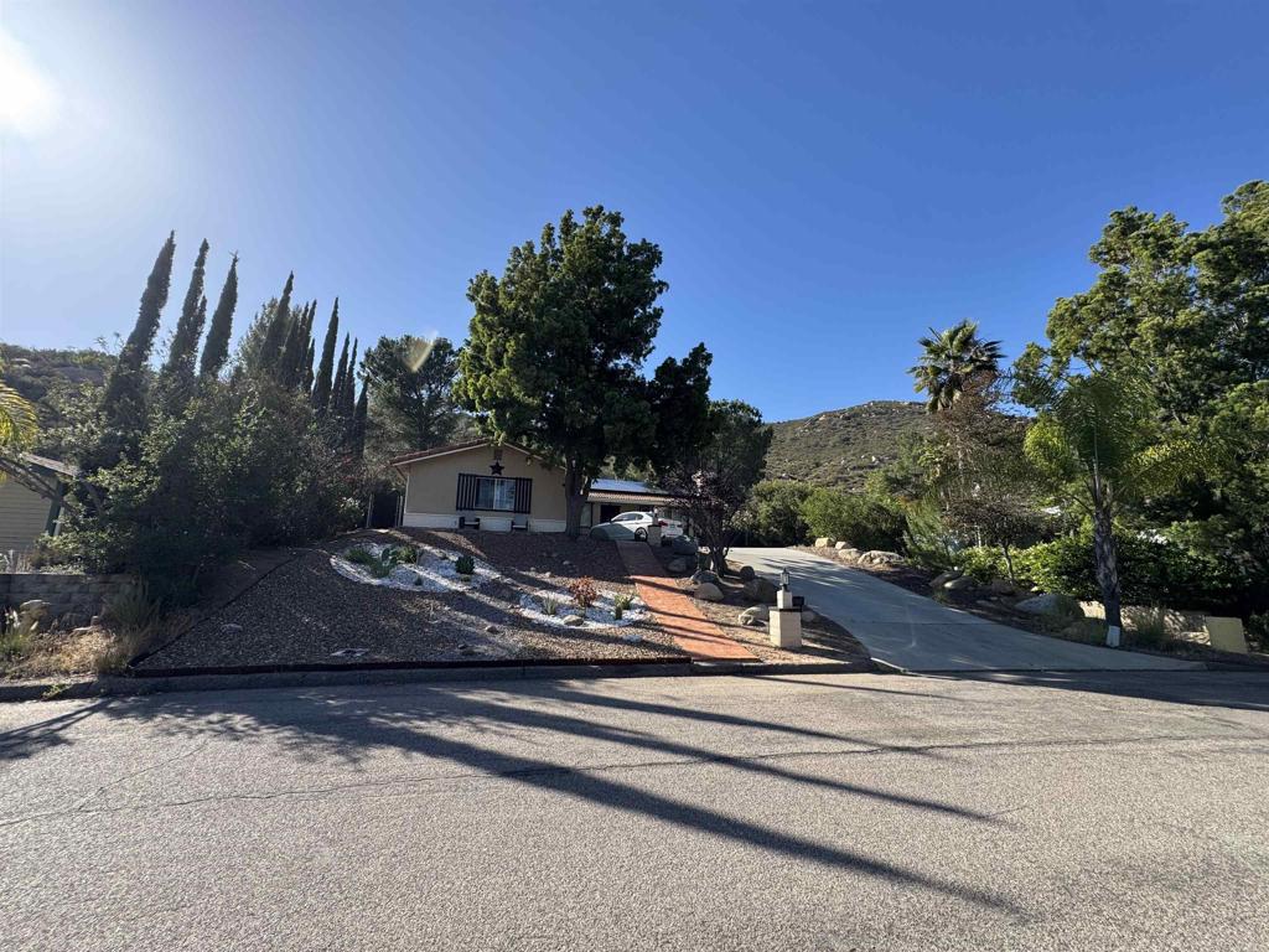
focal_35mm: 14
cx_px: 634
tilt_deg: +10.0
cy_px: 476
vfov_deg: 85.7
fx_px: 513
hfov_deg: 102.1
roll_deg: -1.7
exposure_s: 1/756
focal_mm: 2.22
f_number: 2.2
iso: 40
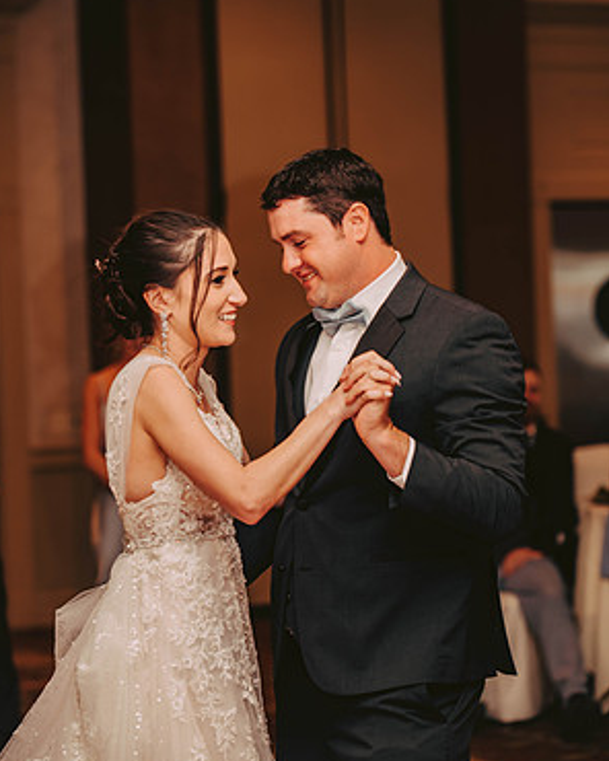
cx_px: 302
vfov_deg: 16.0
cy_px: 350
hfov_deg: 12.9
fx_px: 2704
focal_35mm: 120
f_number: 2.8
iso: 800
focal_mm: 105
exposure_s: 1/60
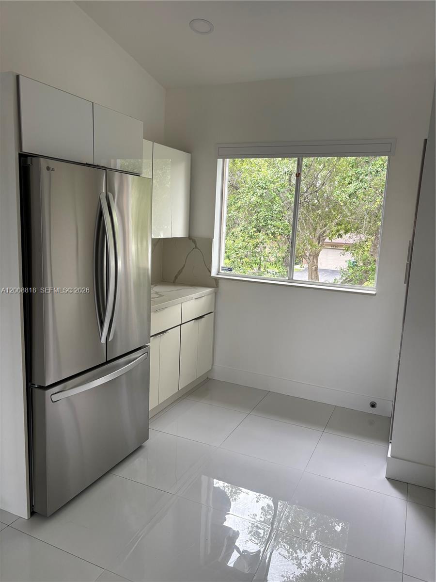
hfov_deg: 53.1
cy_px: 291
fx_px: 437
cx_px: 218
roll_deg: -3.1
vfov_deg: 67.3
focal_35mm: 26
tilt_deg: -9.5
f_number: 1.6
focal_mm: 5.96
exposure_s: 1/122
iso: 80
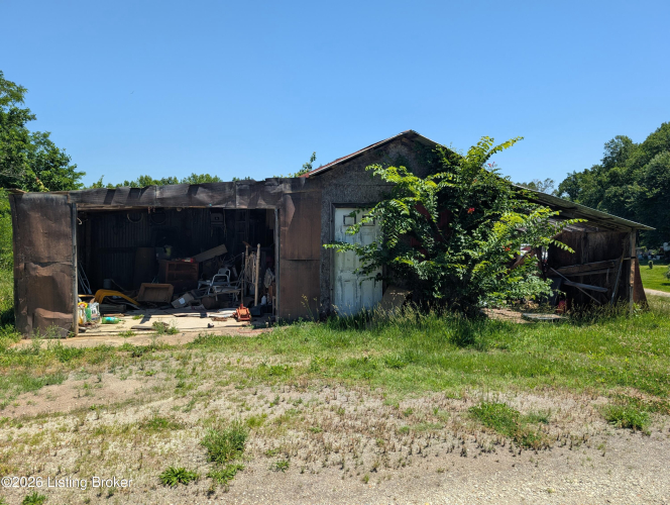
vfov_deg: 56.9
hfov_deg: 71.5
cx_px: 335
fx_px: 465
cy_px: 252
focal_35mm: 24
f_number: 1.68
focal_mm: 6.9
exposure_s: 1/849
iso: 22
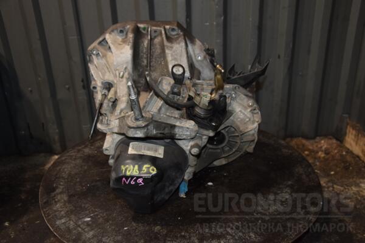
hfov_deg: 51.3
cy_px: 122
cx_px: 182
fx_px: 380
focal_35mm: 38
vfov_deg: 35.5
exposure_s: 1/60
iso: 800
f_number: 5
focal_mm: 25
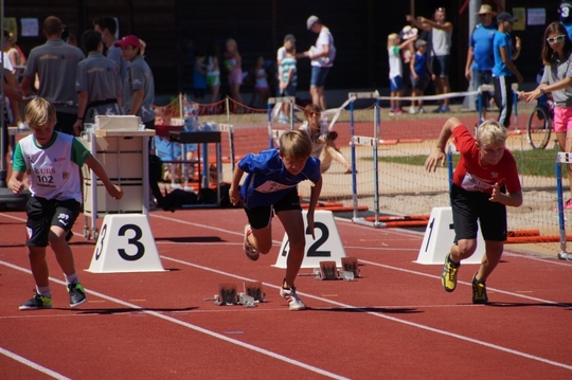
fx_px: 5000
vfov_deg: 4.4
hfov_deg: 6.5
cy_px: 190
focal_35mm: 315
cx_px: 286
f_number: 6.3
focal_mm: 210
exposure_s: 1/2000
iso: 320
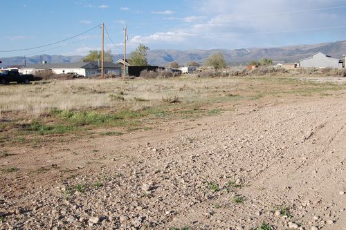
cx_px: 173
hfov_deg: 49.6
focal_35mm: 39
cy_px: 115
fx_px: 375
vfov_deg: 34.2
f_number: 10
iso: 200
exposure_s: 1/320
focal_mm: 26
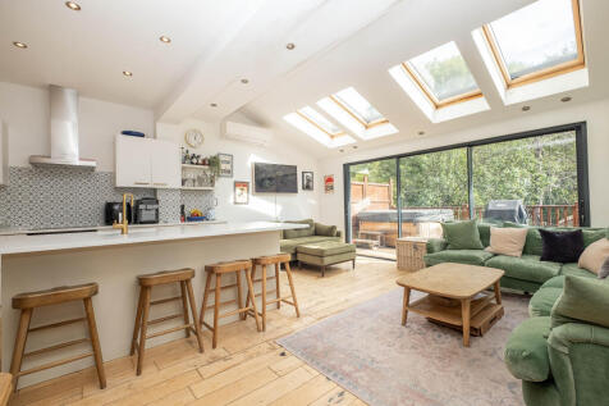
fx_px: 254
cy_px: 203
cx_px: 304
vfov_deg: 77.3
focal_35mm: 15
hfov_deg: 100.4
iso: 400
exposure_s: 1/160
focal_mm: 10
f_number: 6.4
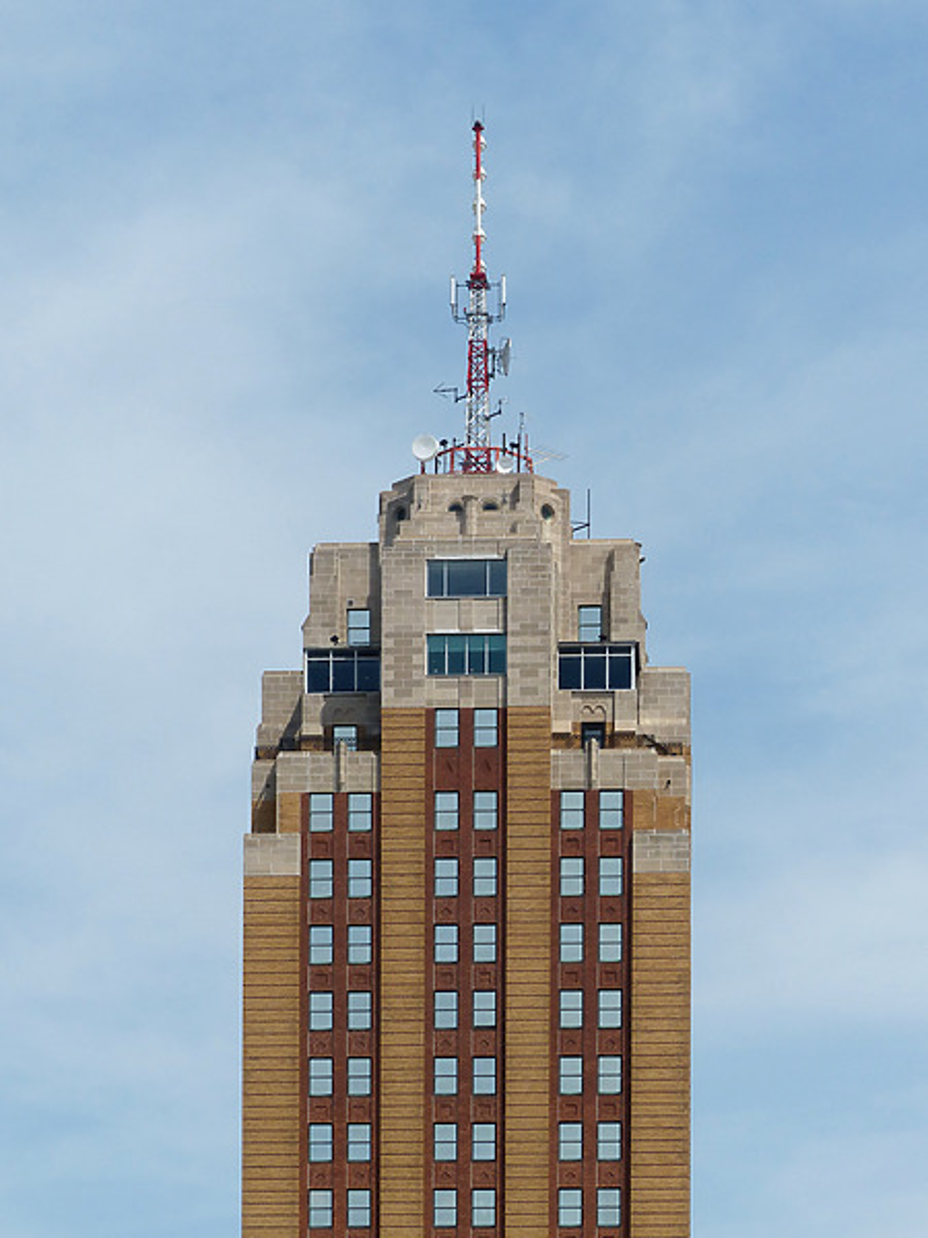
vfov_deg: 14.3
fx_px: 4933
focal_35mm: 138
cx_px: 464
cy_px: 619
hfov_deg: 10.7
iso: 100
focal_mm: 24.8
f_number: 4.5
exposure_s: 1/1600
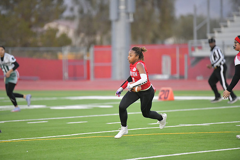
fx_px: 2000
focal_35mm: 300
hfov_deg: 6.9
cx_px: 120
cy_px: 80
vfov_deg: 4.6
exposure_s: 1/3200
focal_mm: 300
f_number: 2.8
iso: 5000
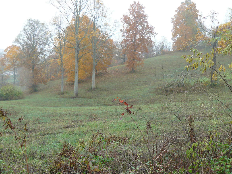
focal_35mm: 36
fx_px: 241
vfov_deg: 39.7
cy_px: 87
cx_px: 116
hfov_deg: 51.4
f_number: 2.8
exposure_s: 1/160
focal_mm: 6
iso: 100
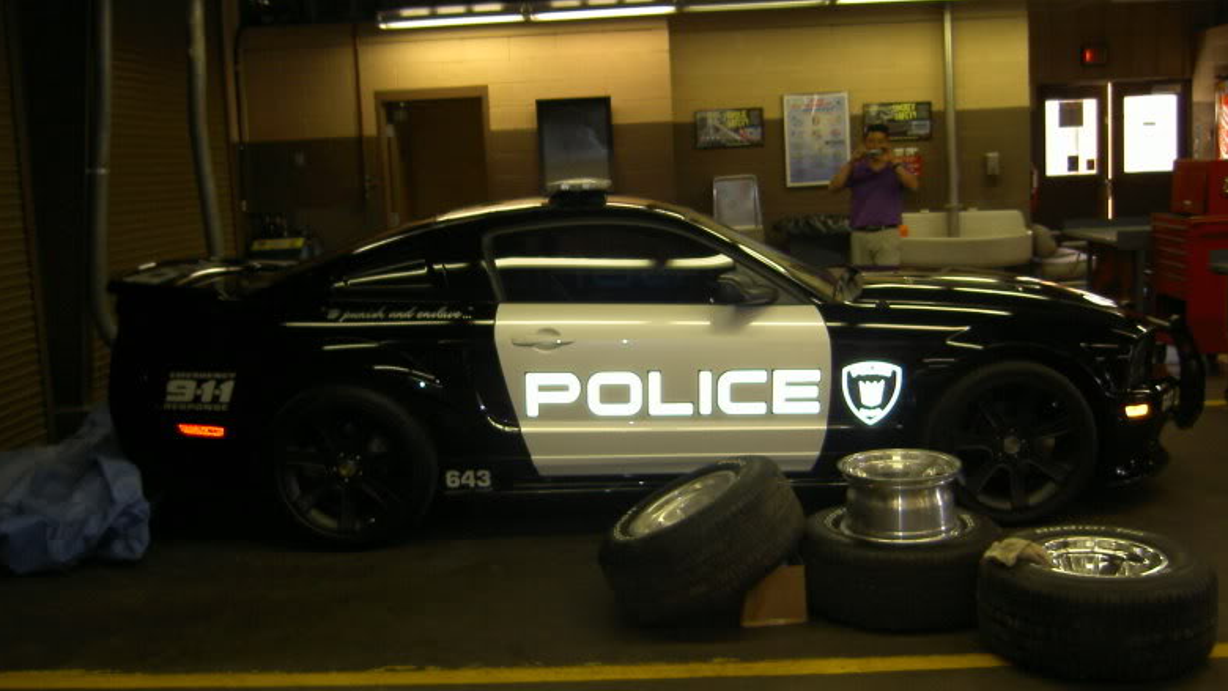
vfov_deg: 31.2
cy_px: 332
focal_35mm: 38
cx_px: 614
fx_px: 1238
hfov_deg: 52.8
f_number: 2.8
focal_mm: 5.6
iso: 100
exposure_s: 1/60
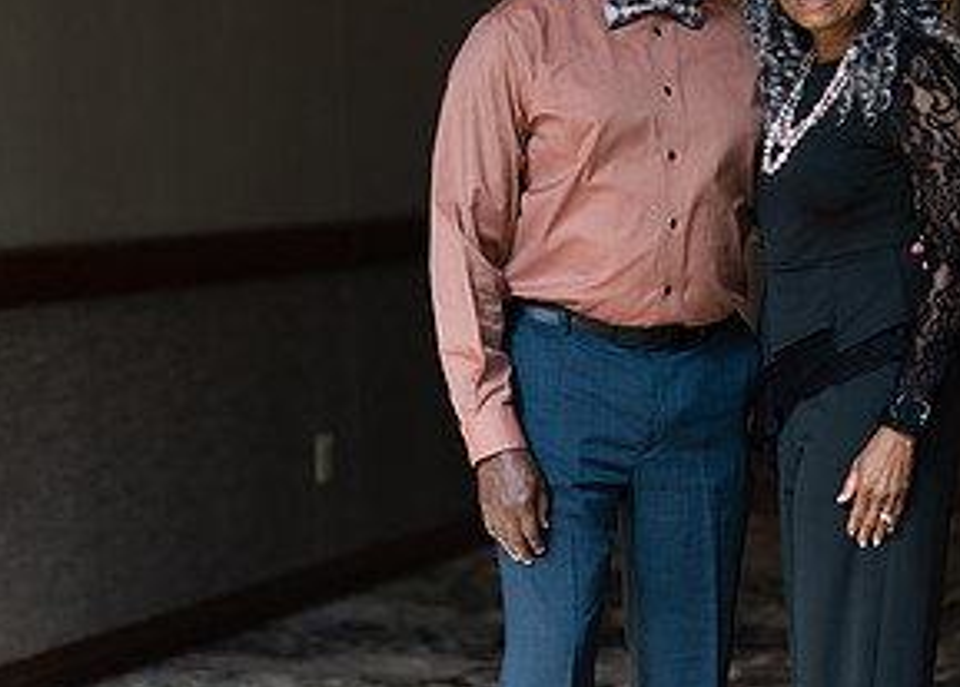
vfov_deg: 13.0
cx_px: 746
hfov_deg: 17.9
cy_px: 352
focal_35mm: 111
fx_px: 3029
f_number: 1.2
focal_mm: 50
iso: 125
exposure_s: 1/320
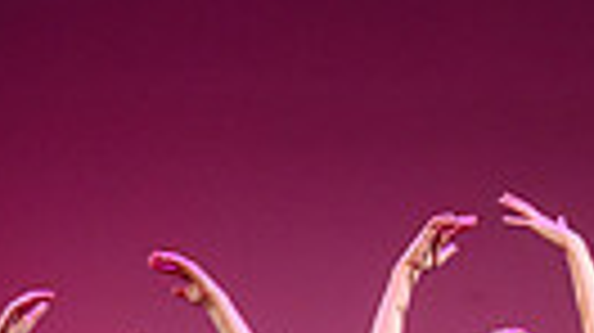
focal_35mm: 500
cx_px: 260
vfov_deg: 2.4
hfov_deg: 4.3
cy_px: 544
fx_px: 7869
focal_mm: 102
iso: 1600
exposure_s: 1/250
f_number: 2.8
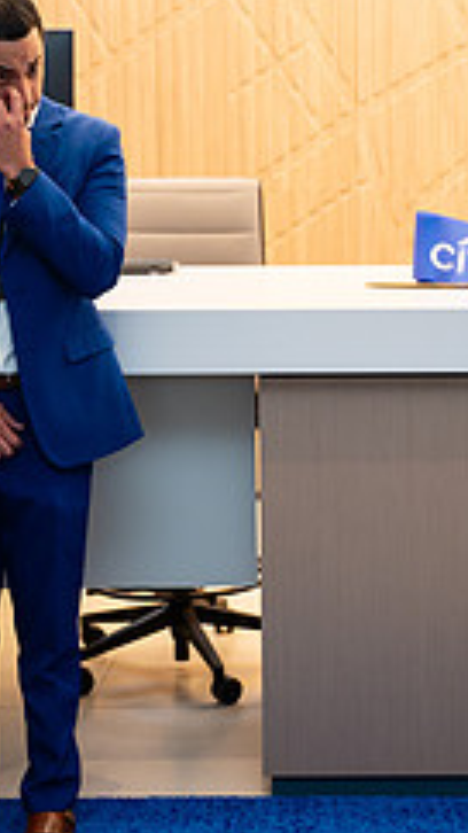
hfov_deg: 13.6
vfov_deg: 24.1
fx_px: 1943
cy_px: 317
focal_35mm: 88
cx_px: 454
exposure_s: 1/200
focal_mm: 34.5
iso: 500
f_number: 3.2
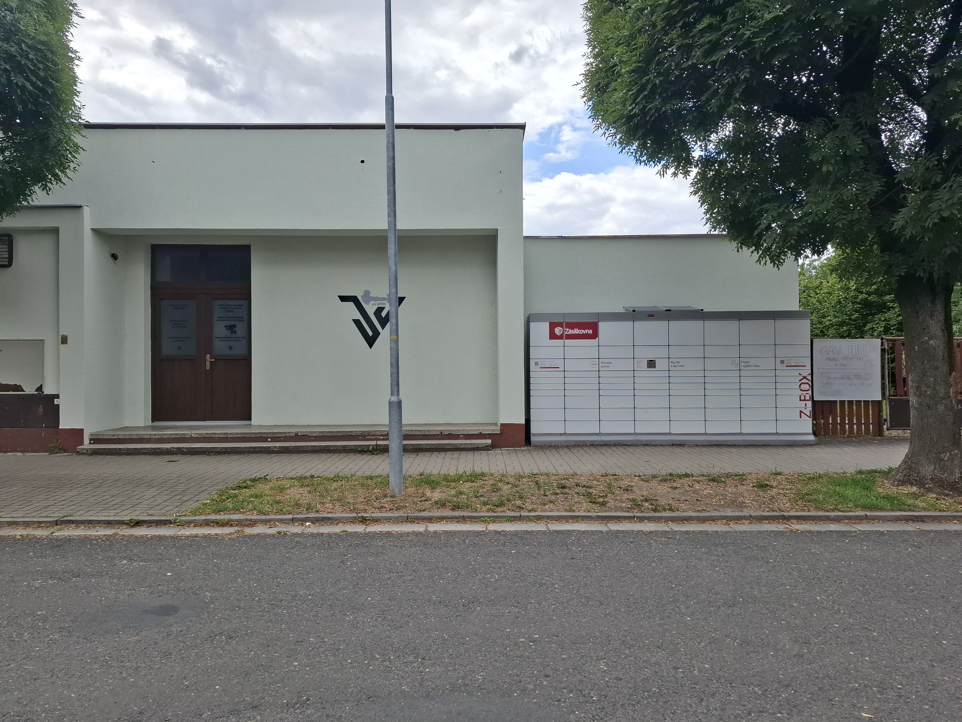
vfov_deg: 58.9
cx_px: 481
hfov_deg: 73.9
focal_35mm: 23
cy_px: 361
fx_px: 639
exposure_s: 1/1053
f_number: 1.8
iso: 50
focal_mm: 5.54
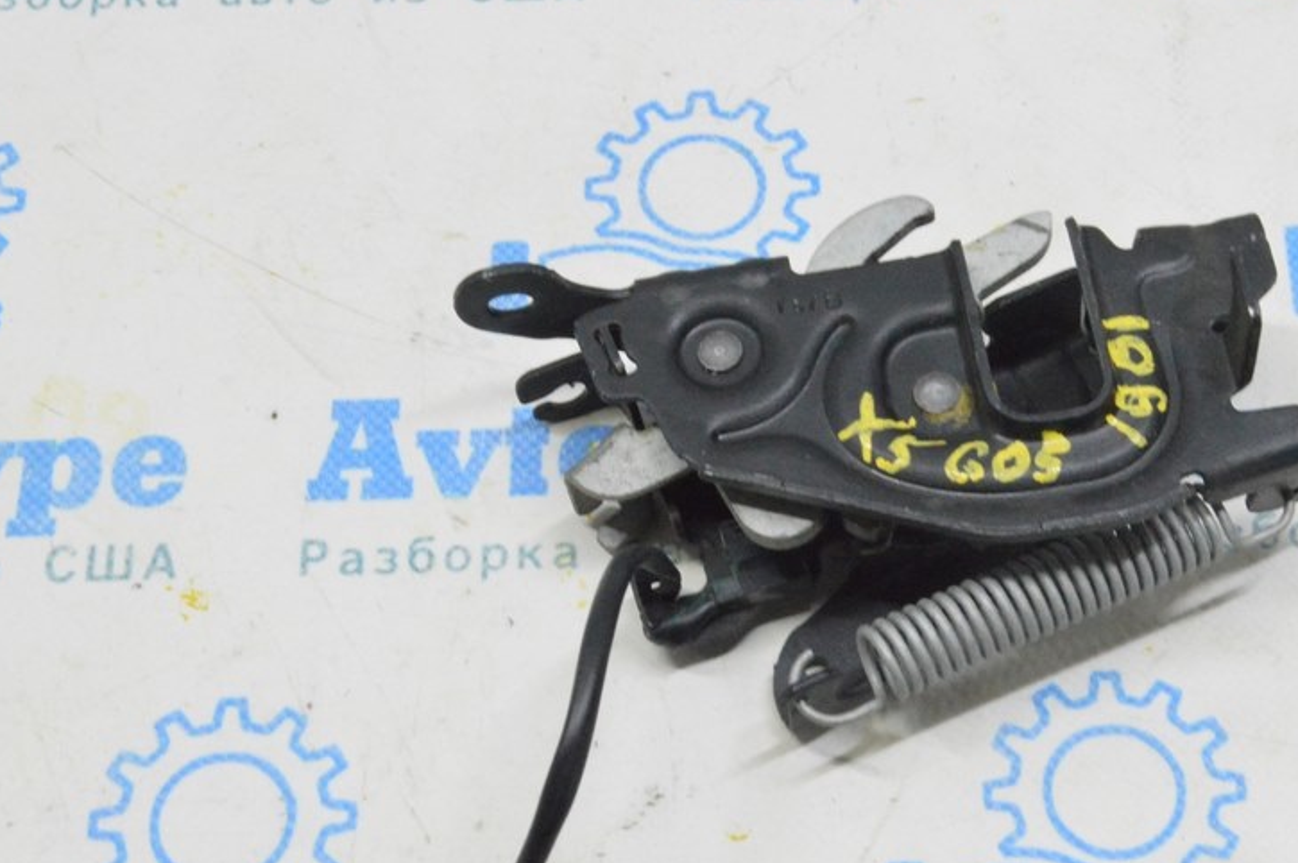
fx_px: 2367
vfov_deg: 20.6
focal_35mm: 66
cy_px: 565
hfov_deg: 30.4
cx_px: 901
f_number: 20
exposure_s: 1/20
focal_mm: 31
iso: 6400
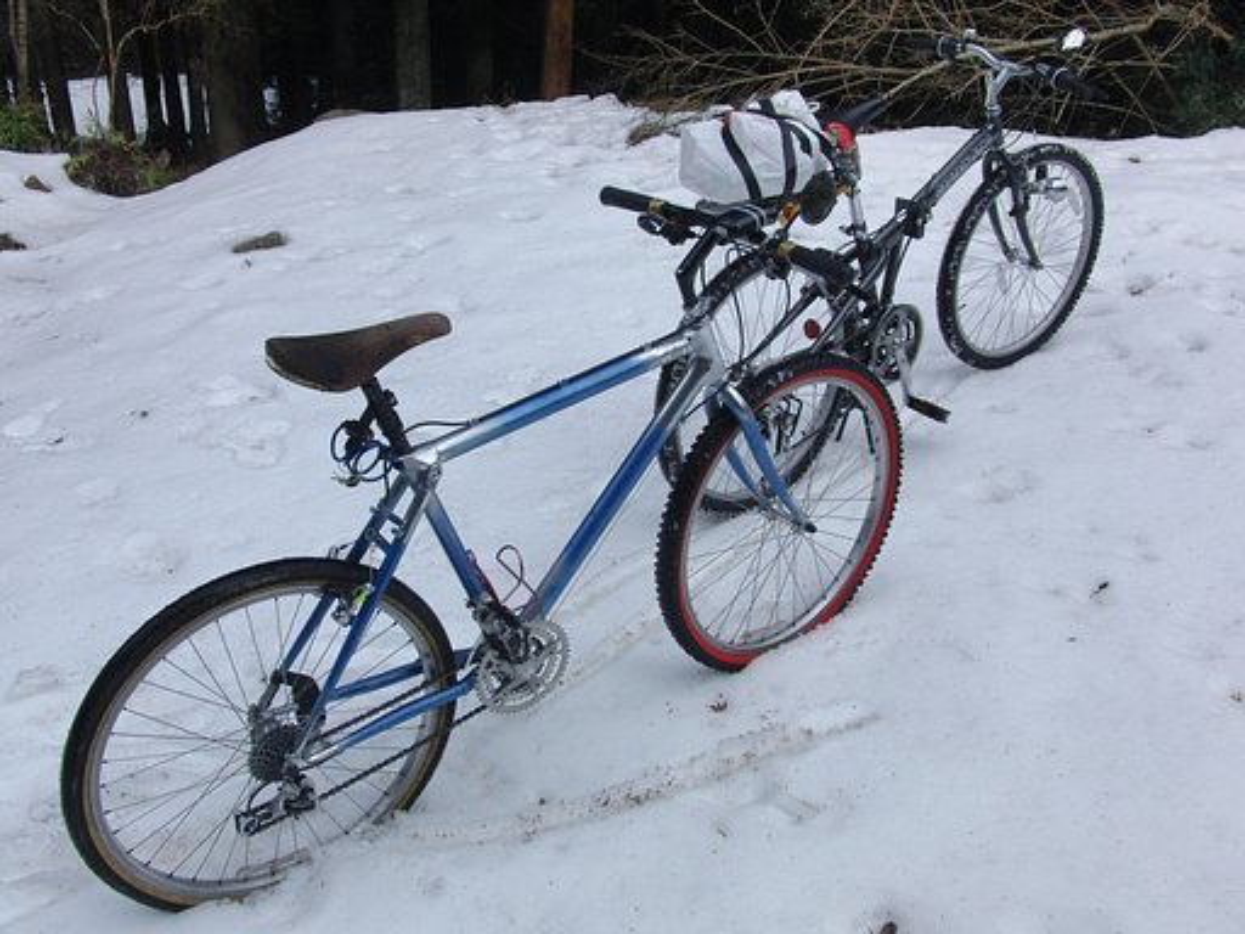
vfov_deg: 38.7
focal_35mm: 37
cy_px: 467
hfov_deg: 50.1
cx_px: 622
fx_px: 1331
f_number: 8.5
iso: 100
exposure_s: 1/250
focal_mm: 6.42
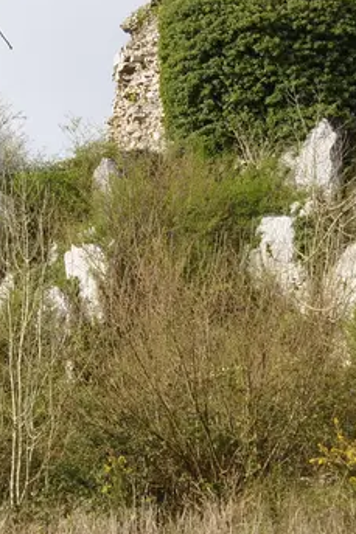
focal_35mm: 145
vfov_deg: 14.2
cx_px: 176
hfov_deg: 9.5
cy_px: 317
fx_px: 2153
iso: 100
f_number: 11
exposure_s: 1/80
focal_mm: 26
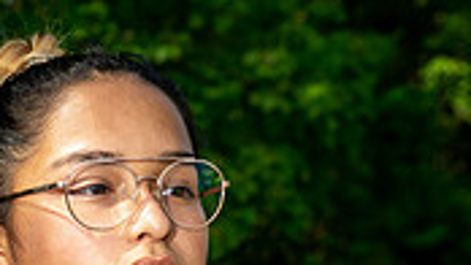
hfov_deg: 12.4
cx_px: 76
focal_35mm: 173
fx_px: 2161
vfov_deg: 6.7
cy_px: 584
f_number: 7.1
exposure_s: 1/125
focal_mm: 64
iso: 100
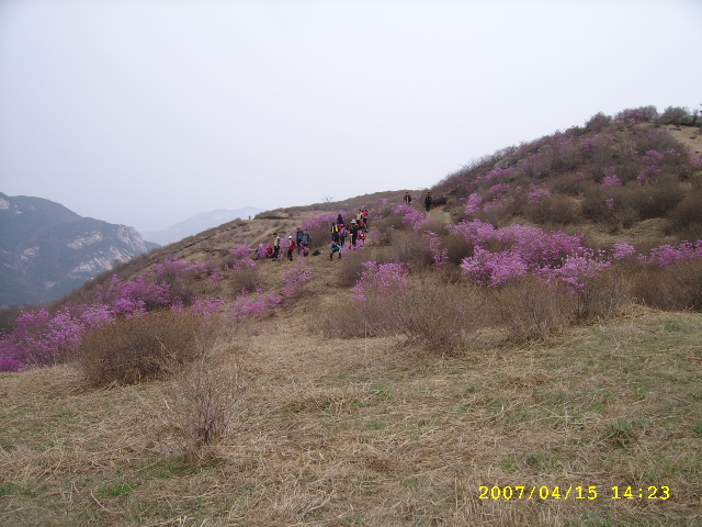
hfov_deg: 52.6
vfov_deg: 40.7
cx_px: 351
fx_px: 710
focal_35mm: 35
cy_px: 264
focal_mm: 5.95
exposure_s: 1/272
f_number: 5.8
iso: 50
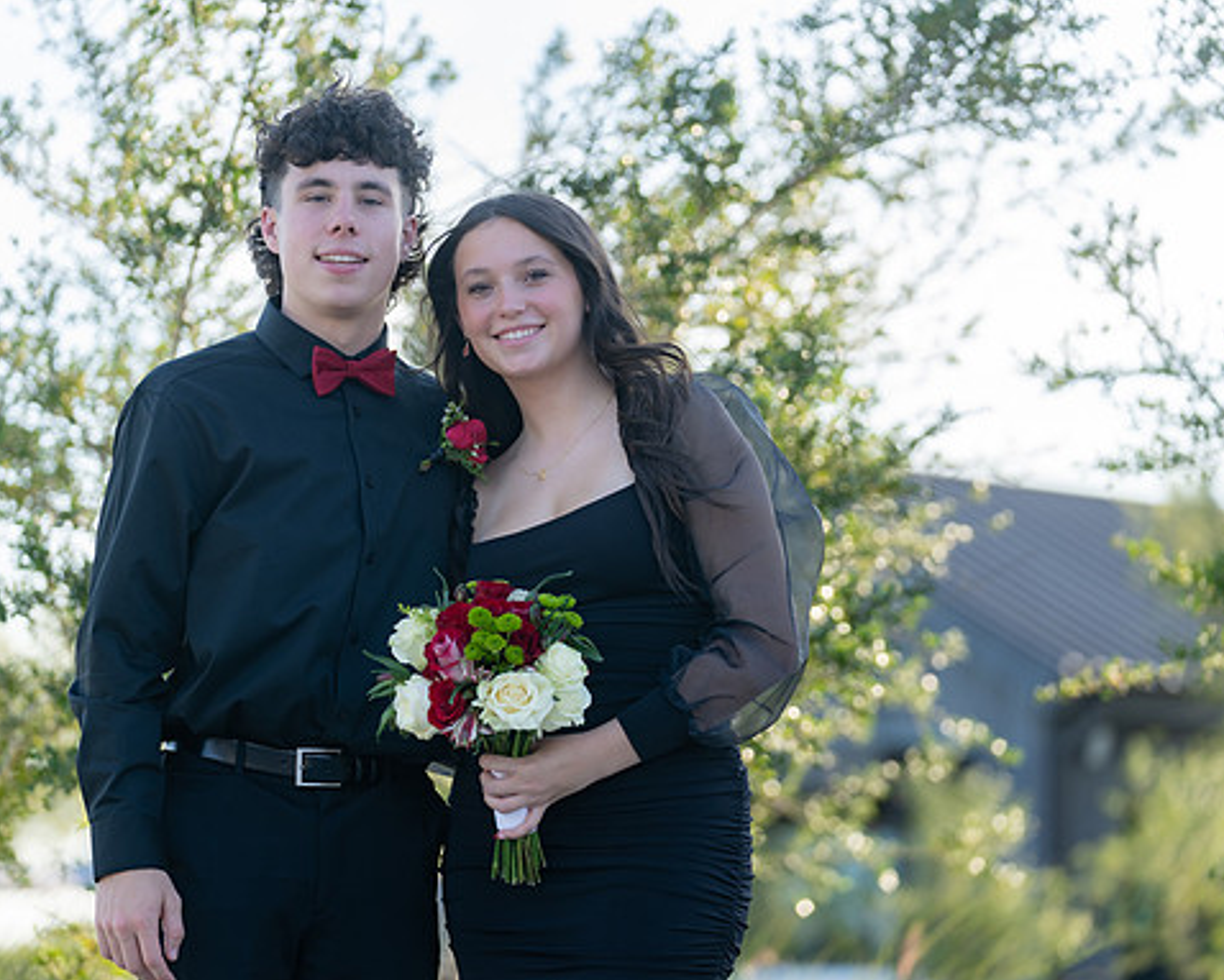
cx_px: 489
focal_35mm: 148
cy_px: 493
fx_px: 5365
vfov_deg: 10.4
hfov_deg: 13.0
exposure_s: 1/320
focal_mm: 130
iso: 100
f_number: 3.2
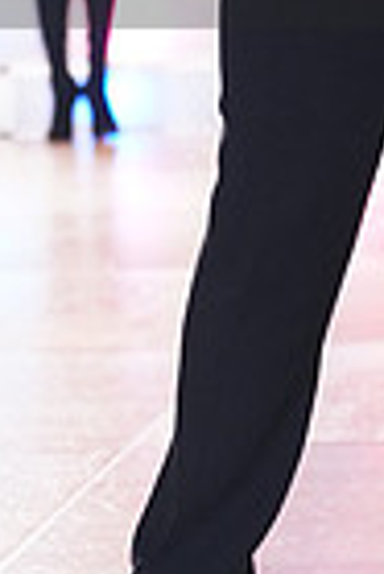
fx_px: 4660
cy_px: -107
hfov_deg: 4.7
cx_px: -6
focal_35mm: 292
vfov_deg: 7.0
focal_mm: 70
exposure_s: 1/500
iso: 2000
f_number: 2.8
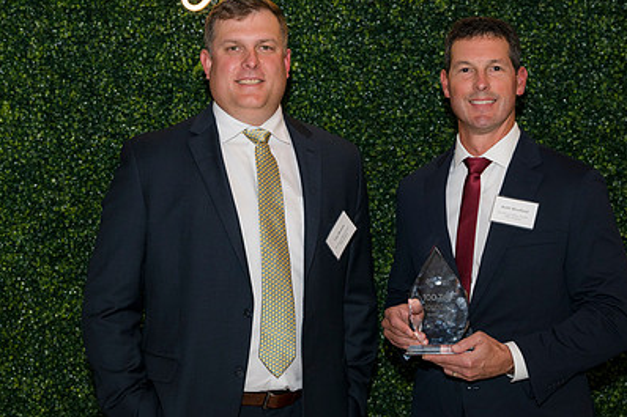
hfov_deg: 28.8
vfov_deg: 19.4
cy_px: 197
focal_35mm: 70
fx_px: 1219
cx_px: 332
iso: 400
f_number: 5
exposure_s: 1/160
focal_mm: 48
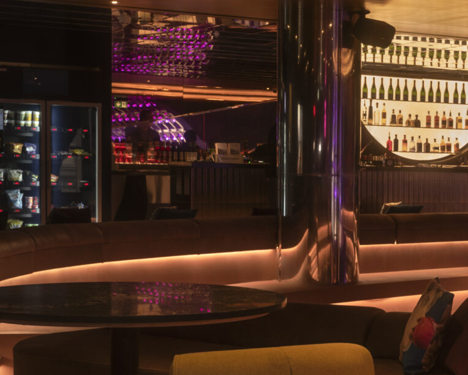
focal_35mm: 88
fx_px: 1220
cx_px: 554
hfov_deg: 20.4
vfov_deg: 17.3
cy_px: 320
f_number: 8
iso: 200
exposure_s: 1/3
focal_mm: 28
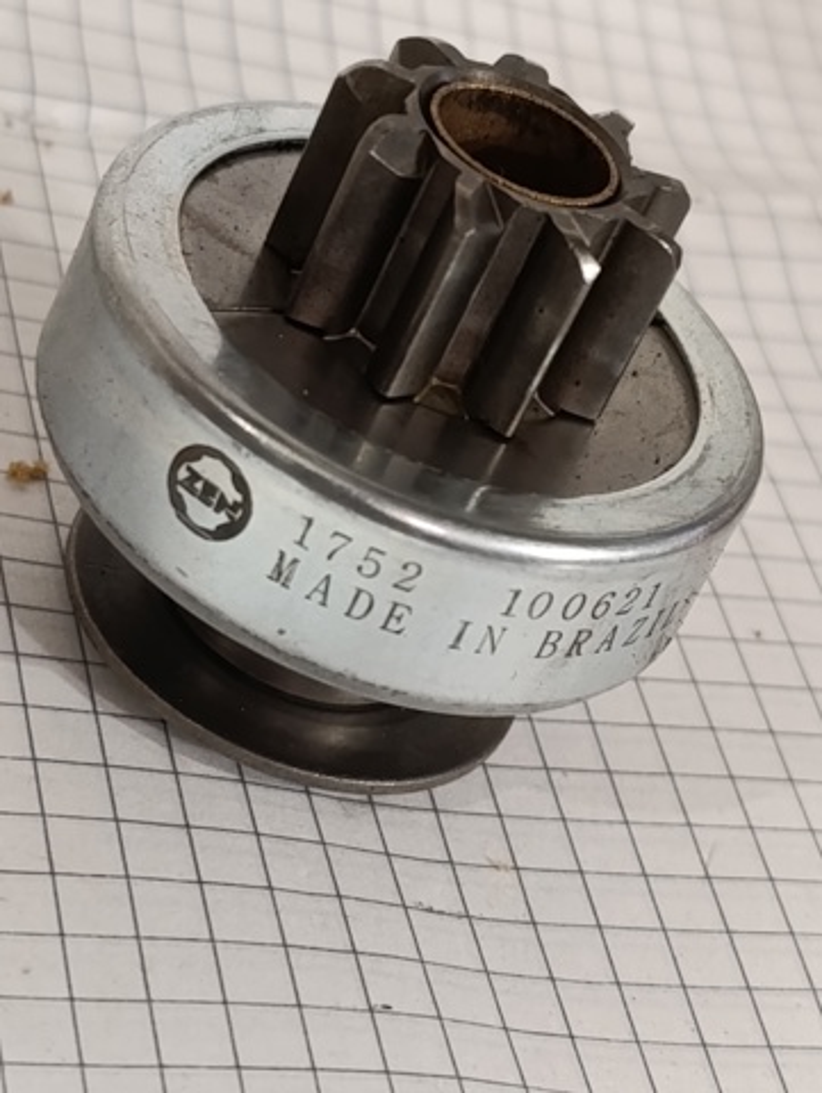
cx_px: 411
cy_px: 546
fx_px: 727
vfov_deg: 73.9
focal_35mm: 23
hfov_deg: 59.0
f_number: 1.6
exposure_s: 1/33.3
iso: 1250
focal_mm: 6.14
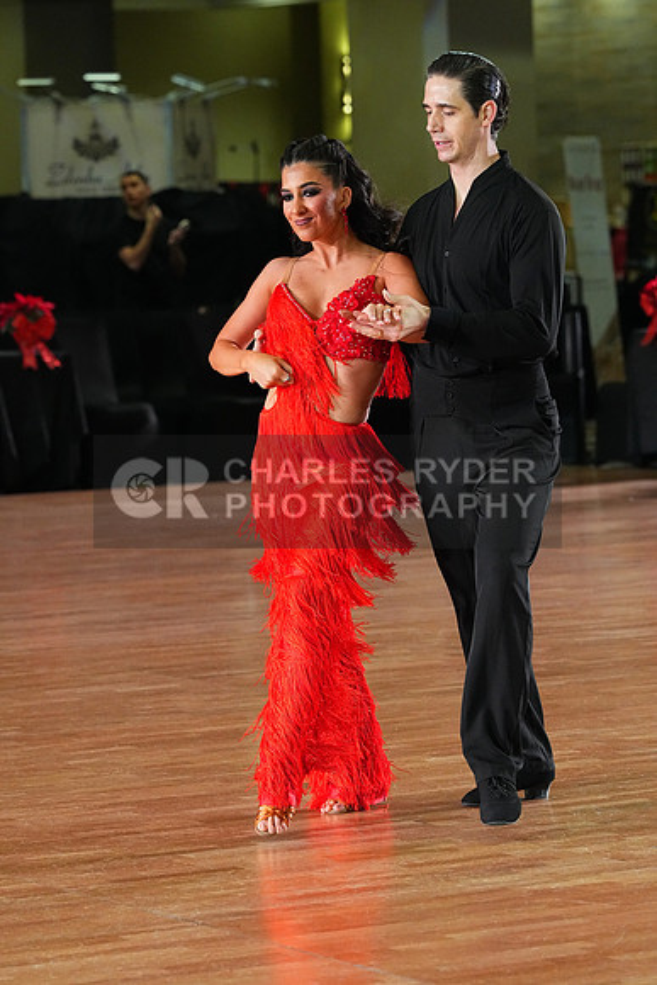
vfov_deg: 12.4
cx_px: 328
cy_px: 492
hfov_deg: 8.3
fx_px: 4541
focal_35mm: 166
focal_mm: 166
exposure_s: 1/400
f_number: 5.6
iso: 8000
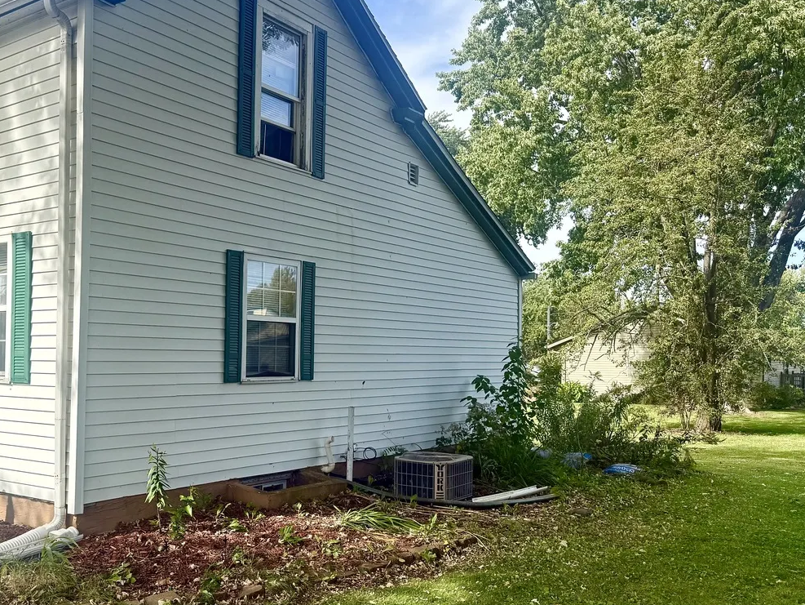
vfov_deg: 40.6
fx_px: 814
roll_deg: -0.4
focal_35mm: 35
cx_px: 223
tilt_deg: +0.1
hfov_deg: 50.9
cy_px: 358
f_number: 1.78
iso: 80
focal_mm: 6.76
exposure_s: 1/1585
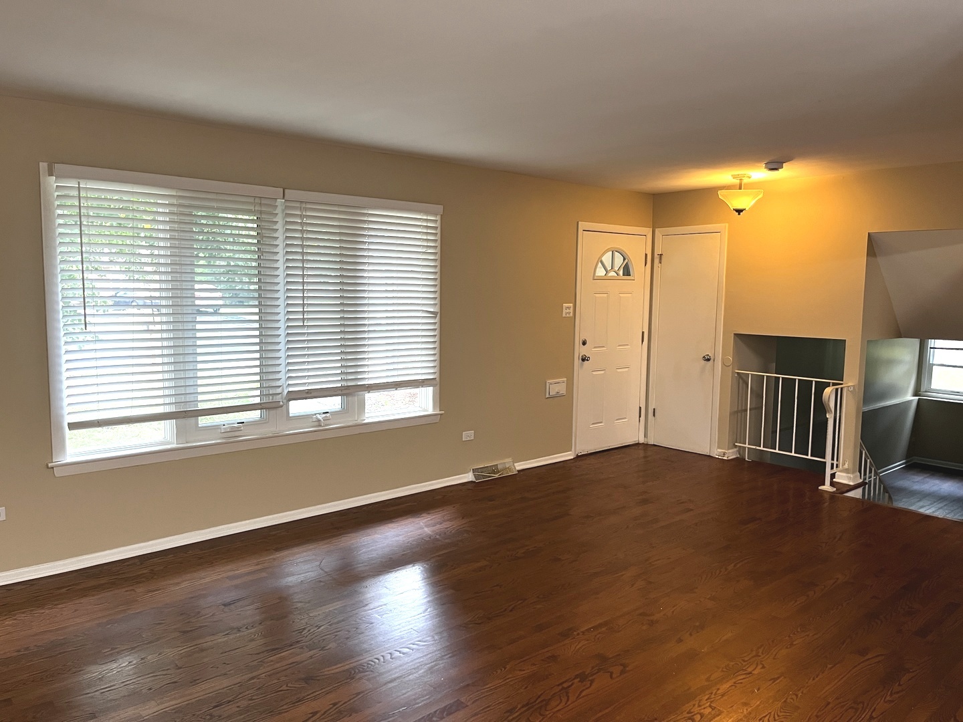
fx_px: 723
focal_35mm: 26
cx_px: 482
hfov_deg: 67.3
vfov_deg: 53.1
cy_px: 361
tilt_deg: -6.3
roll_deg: -0.2
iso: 200
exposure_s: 1/60
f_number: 1.6
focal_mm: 5.1
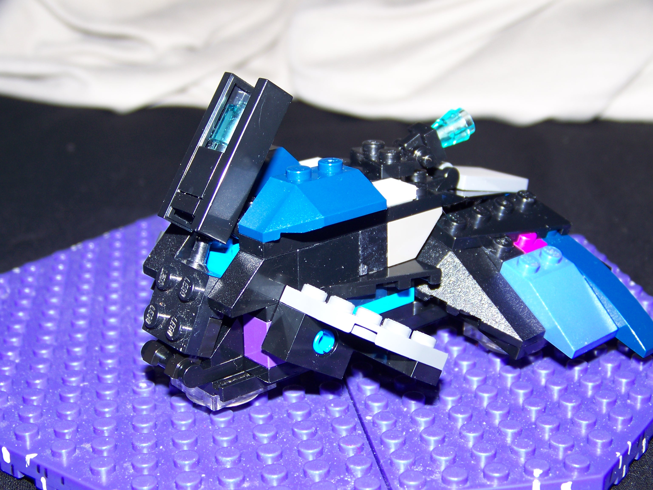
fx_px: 1038
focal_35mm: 55
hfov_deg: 34.9
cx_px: 326
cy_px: 245
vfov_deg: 26.6
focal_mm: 9.36
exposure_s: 1/30
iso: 64
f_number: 3.2
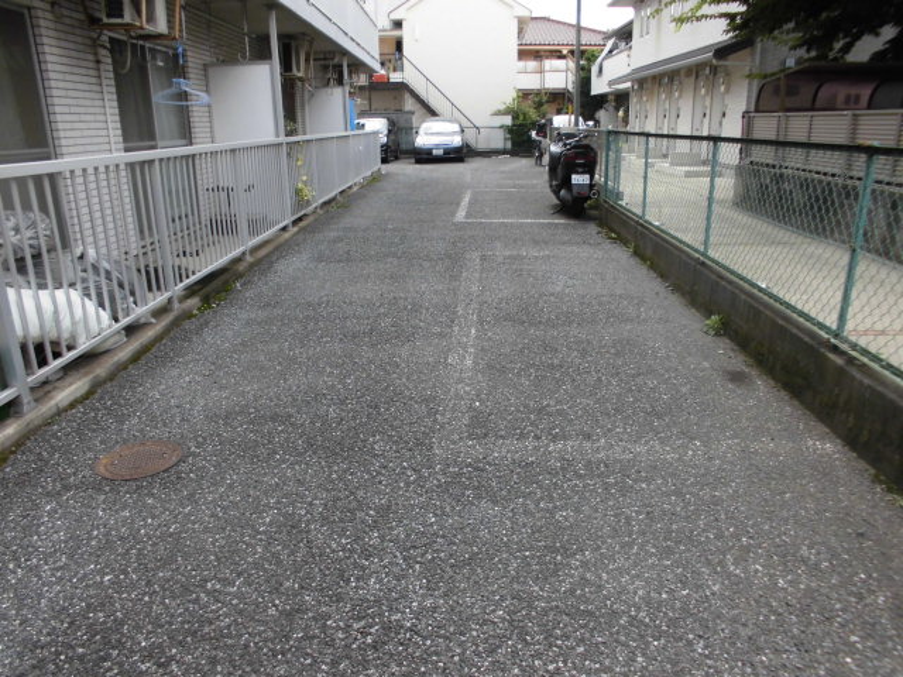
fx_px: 678
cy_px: 338
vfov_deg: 53.1
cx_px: 452
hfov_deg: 67.3
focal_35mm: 26
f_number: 3.5
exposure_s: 1/200
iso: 100
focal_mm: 4.6
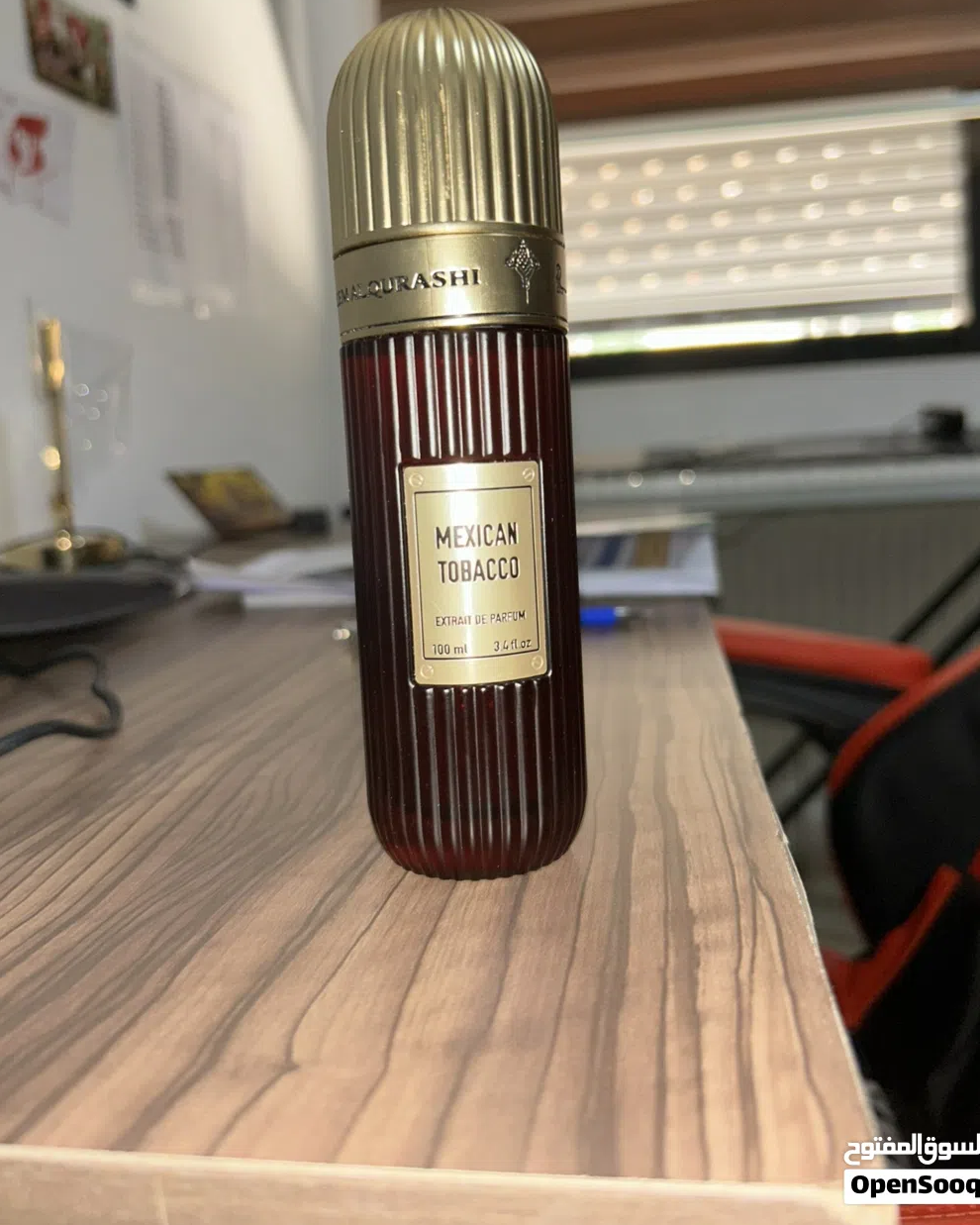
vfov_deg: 62.1
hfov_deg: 51.5
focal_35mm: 28
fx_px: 1015
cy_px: 552
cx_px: 505
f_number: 1.5
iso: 32
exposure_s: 1/64
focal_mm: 5.7
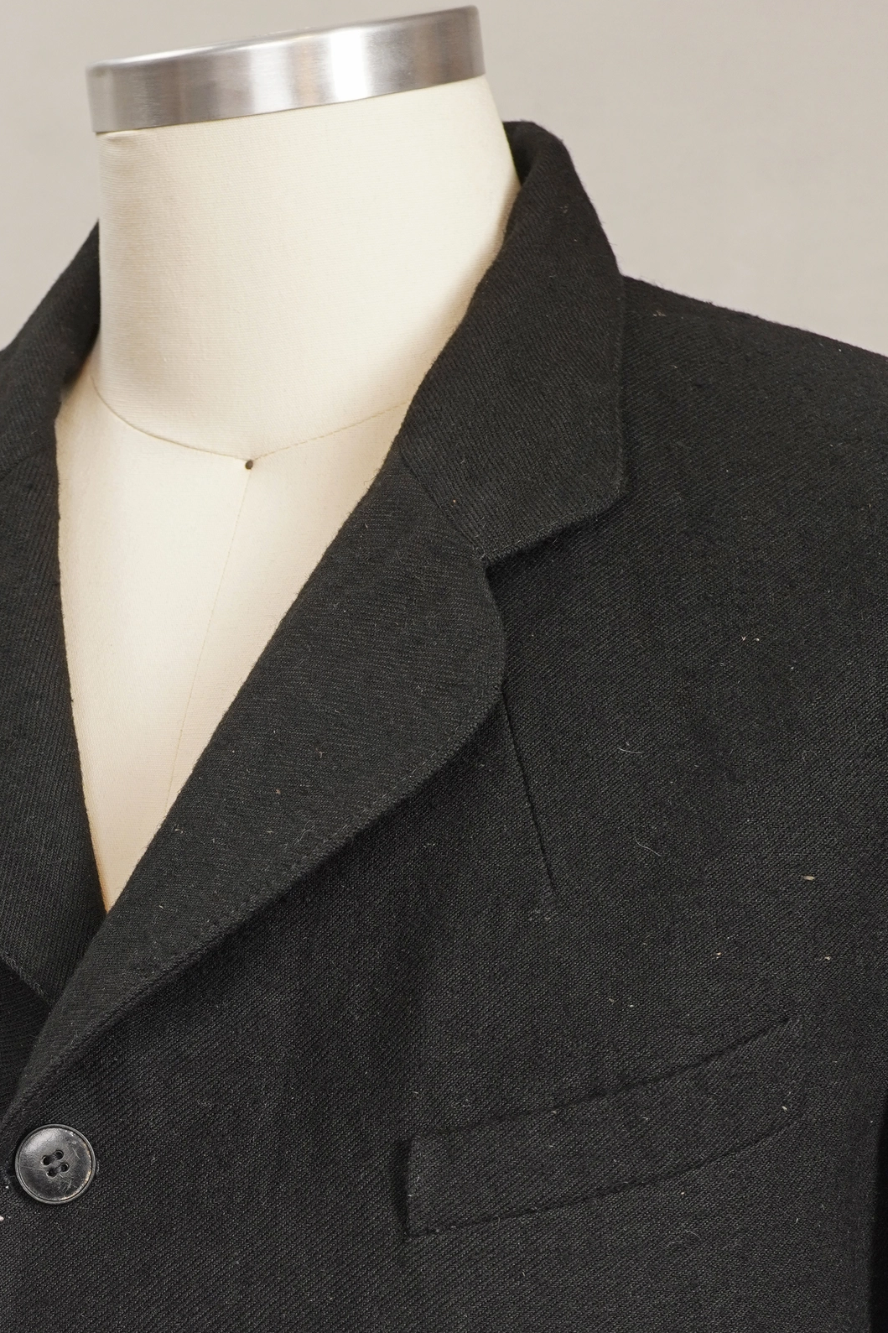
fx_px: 3219
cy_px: 1169
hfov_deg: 15.5
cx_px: 93
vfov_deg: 22.9
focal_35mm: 87
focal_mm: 32
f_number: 5.6
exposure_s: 1/25
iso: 320
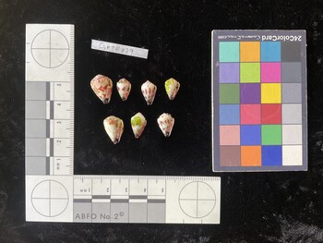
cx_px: 162
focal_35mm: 29
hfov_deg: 61.6
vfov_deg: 48.3
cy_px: 122
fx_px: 271
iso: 50
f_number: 1.8
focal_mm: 3
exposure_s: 1/60
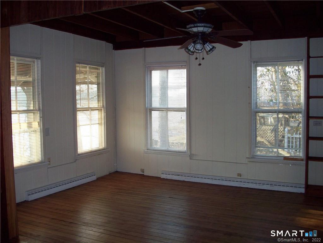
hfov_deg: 50.1
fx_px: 345
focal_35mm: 37
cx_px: 162
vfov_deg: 38.7
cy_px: 122
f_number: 2.8
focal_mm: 6.2
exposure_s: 1/51
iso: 80
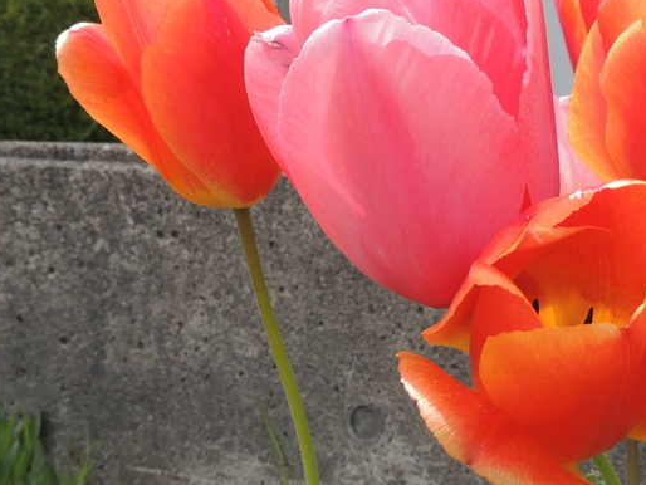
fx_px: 1046
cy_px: 236
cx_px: 358
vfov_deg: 26.1
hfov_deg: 34.3
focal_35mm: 56
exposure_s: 1/800
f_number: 3
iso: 100
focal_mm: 4.3
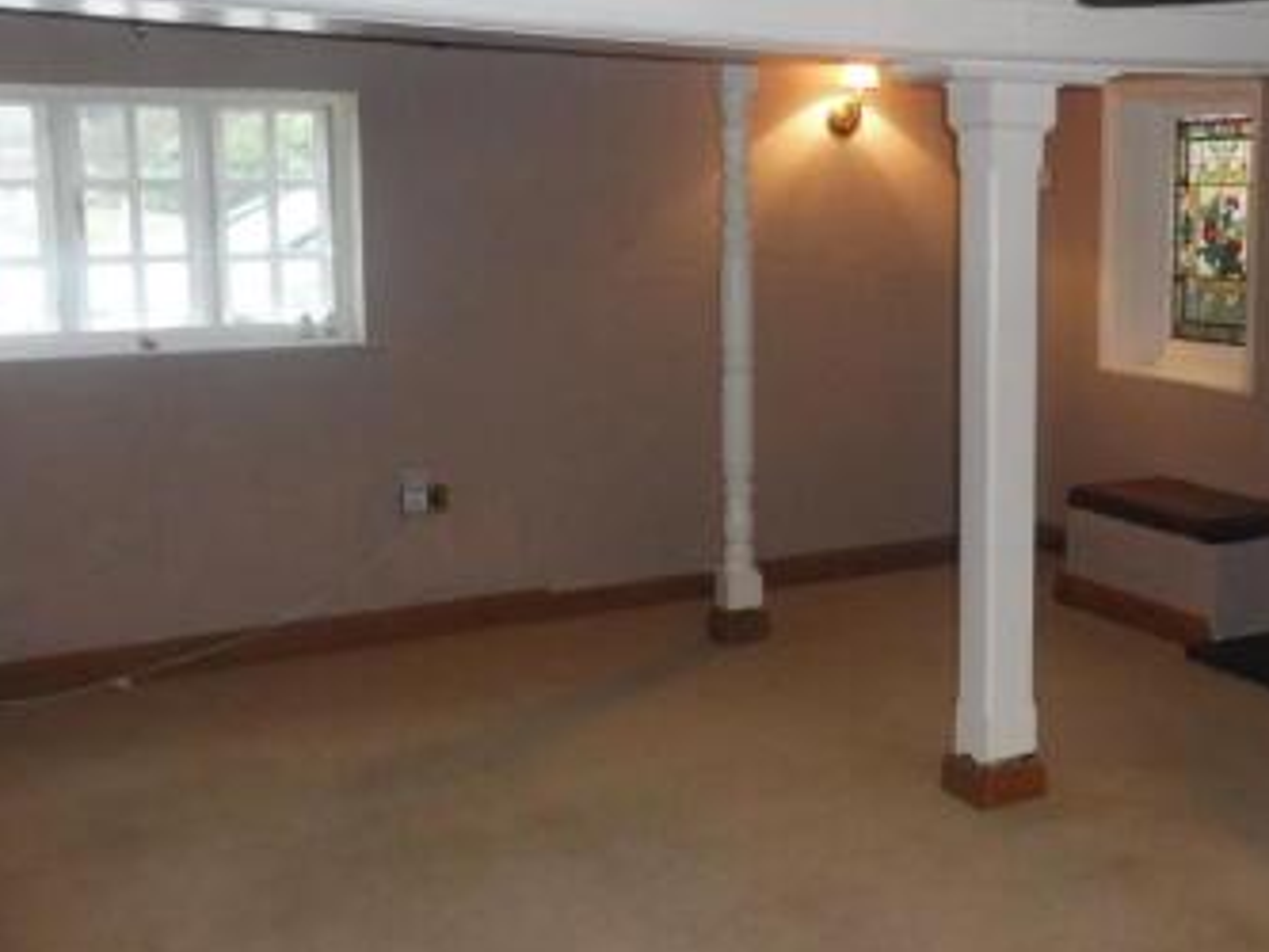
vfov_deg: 34.1
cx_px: 1016
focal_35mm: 42
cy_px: 341
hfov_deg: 42.7
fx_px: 1540
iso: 400
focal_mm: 4.3
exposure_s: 1/30
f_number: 3.3
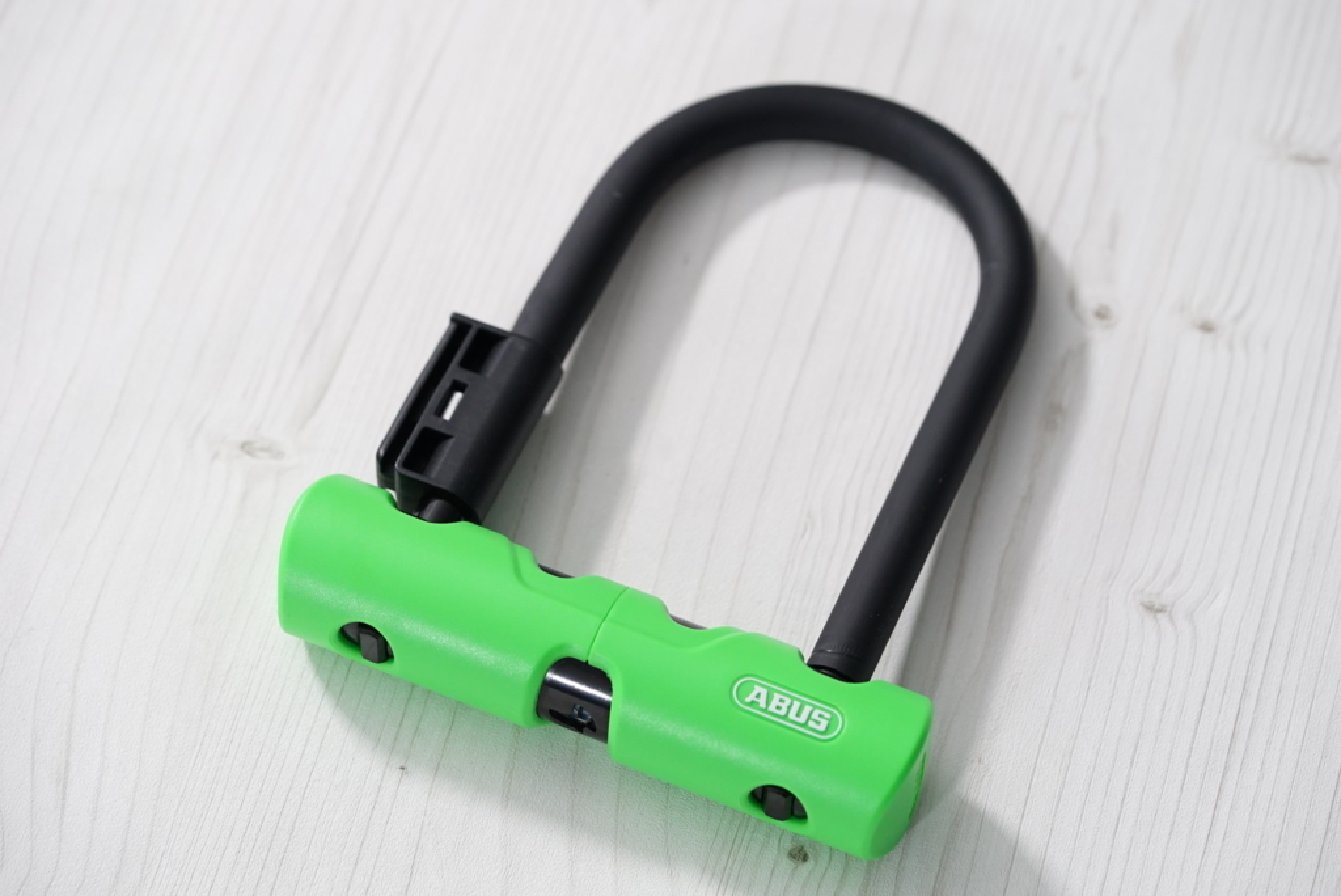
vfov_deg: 15.2
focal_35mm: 90
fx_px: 3354
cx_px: 670
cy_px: 448
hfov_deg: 22.6
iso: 1600
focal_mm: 90
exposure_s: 1/50
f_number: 5
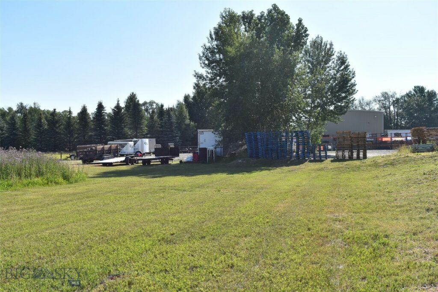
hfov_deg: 55.1
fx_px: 420
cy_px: 146
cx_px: 219
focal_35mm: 34
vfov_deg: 38.4
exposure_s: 1/500
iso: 180
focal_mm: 23
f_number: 8
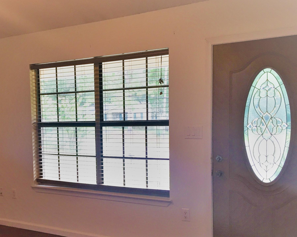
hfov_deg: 38.6
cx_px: 76
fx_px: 413
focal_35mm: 47
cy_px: 153
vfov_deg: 31.9
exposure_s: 1/30
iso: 64
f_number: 2.2
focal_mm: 4.15
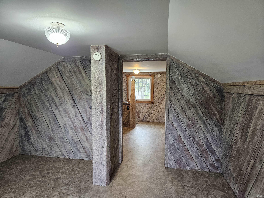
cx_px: 132
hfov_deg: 73.9
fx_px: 175
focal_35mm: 23
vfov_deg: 58.9
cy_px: 99
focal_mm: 5.4
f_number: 1.8
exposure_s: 1/120
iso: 400
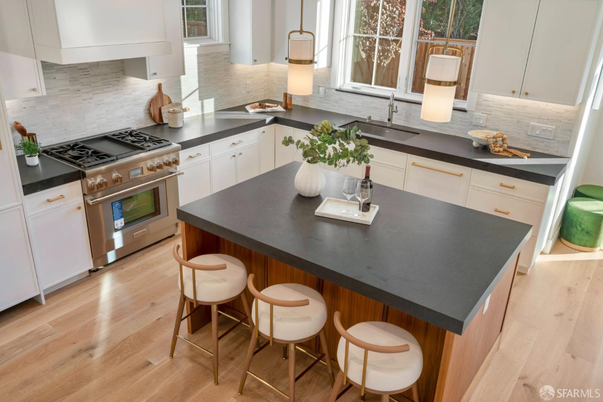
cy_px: 201
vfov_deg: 45.0
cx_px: 302
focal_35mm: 29
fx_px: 486
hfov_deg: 63.7
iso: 160
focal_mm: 29
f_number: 16
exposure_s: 1/3
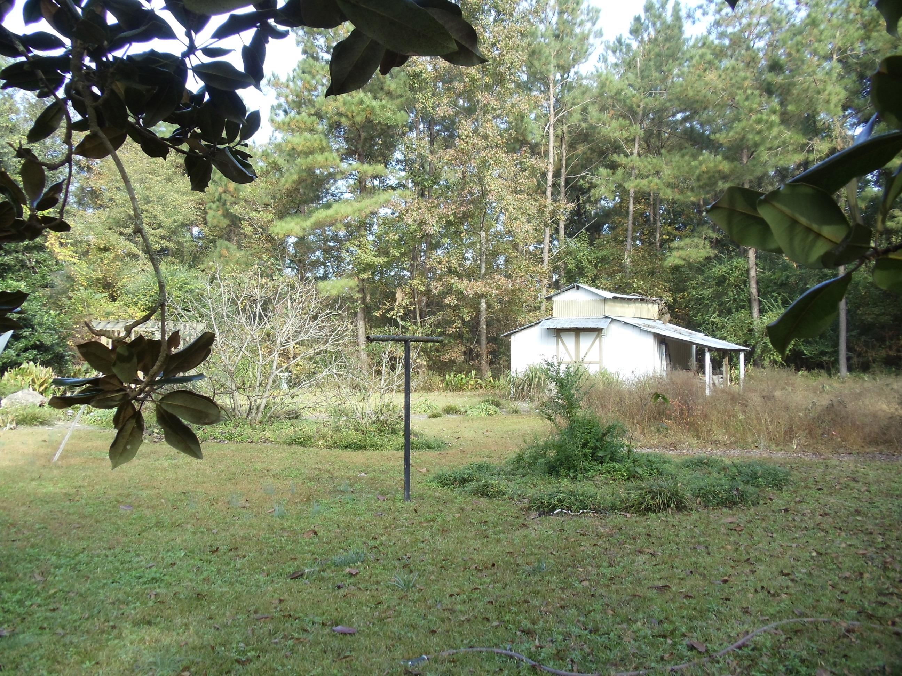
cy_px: 338
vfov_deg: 32.9
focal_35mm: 44
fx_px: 1147
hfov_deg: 42.9
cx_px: 451
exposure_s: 1/60
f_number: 3.5
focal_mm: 6
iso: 80
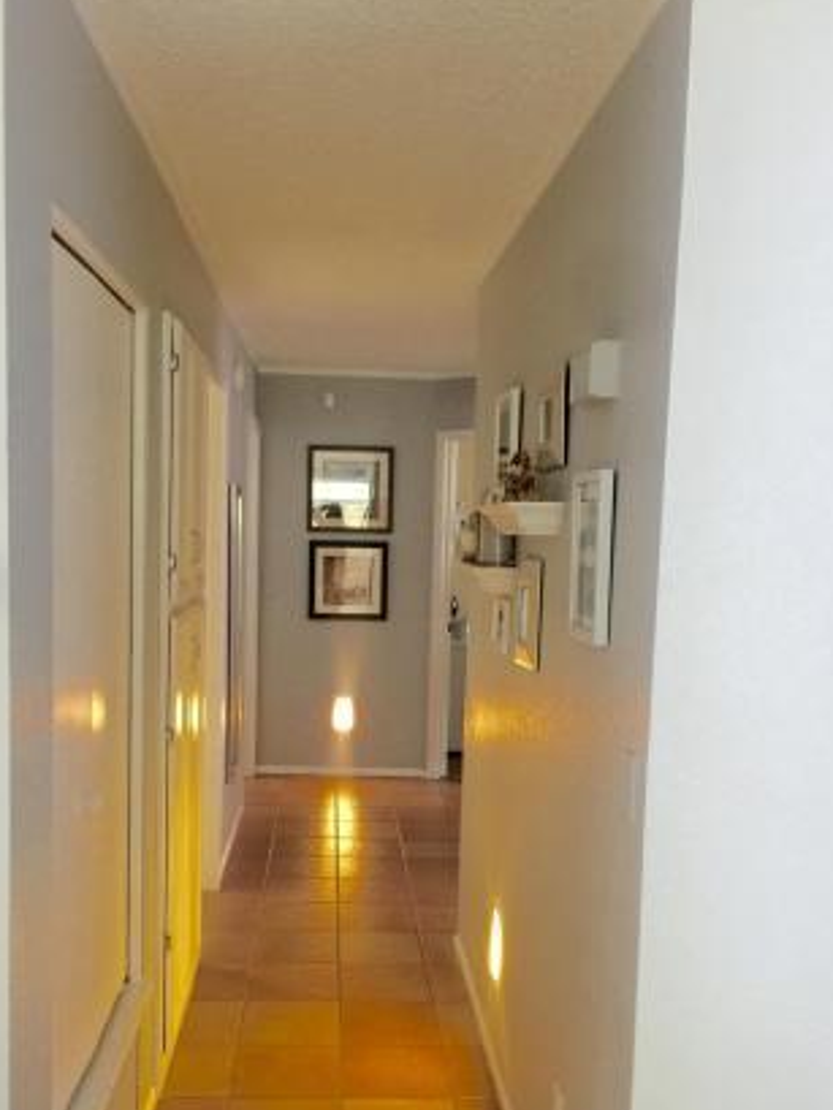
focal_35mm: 34
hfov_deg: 41.8
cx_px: 385
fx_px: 1090
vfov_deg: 53.8
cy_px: 632
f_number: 2.2
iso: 125
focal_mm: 4.15
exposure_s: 1/10
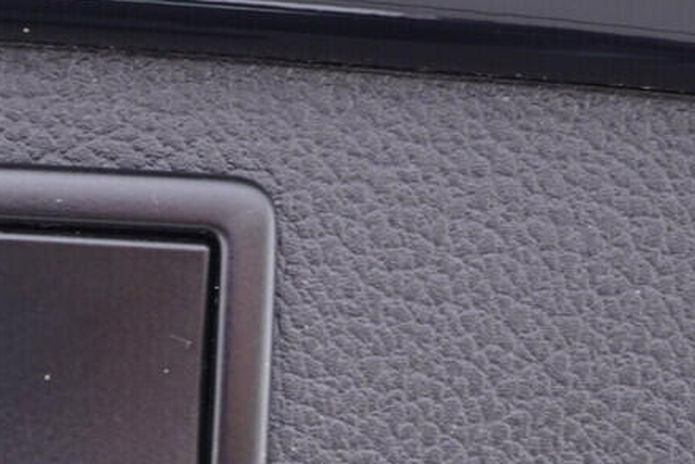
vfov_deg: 11.6
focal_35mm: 118
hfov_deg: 16.7
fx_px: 2279
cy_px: 325
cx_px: -120
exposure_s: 1/40
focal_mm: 24
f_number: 2.8
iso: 400
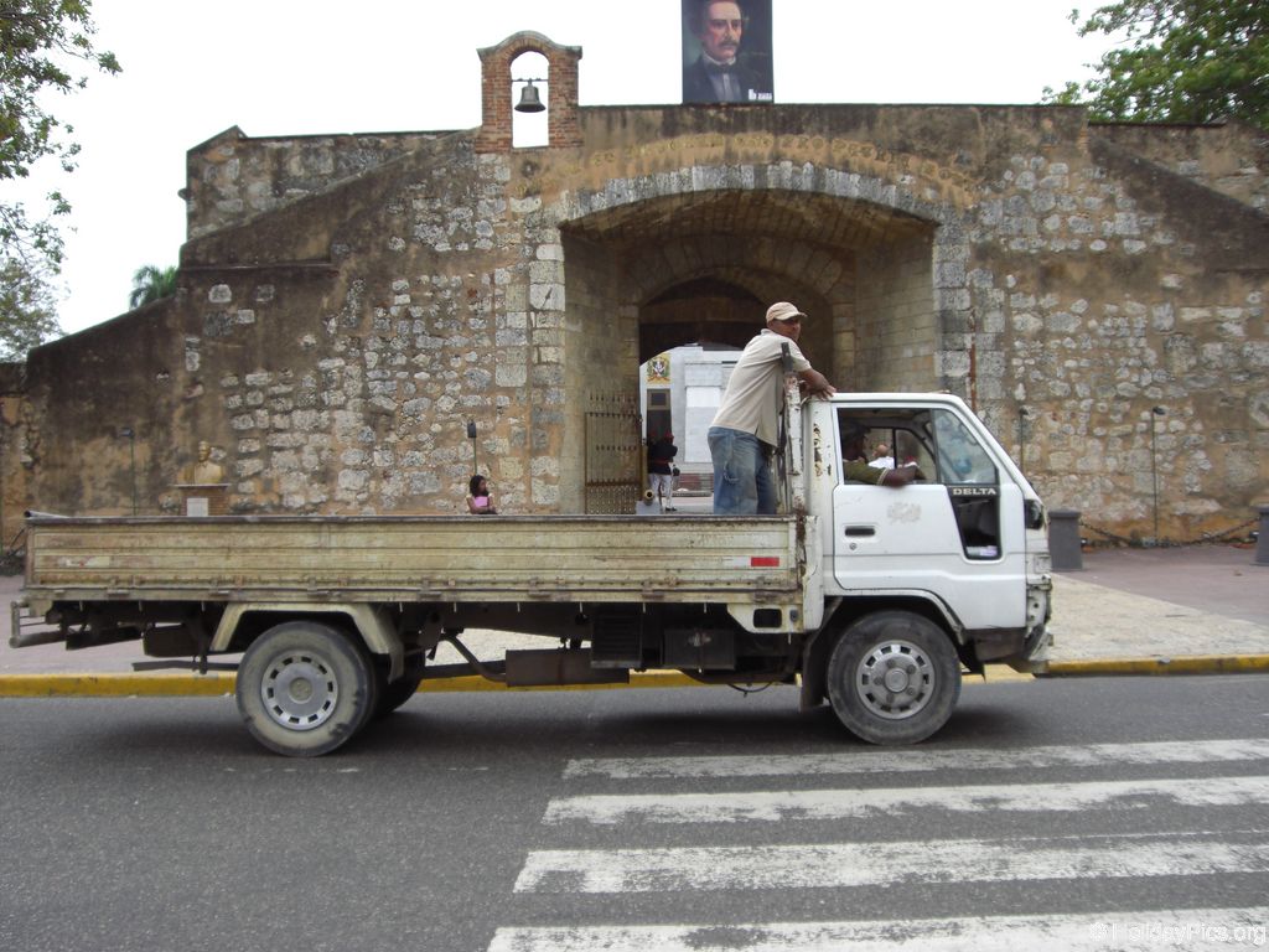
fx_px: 1393
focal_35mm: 38
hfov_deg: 49.0
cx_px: 634
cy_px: 476
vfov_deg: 37.7
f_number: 2.7
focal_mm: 6.2
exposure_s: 1/640
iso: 64
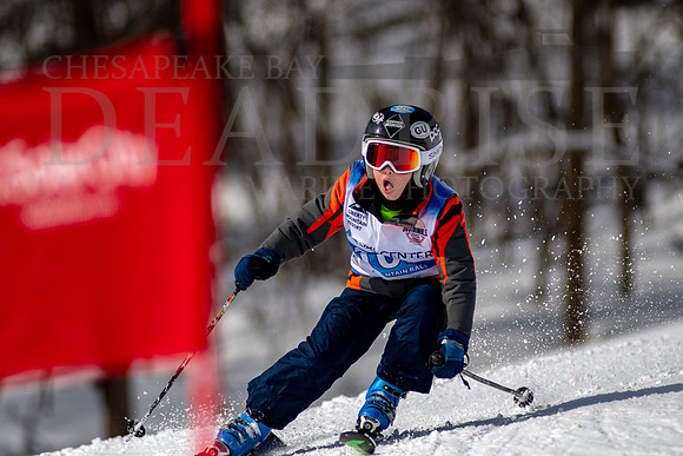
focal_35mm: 509
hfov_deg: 4.1
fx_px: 9655
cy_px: 206
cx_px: 386
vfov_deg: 2.7
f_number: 2.8
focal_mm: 300
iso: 100
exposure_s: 1/6400
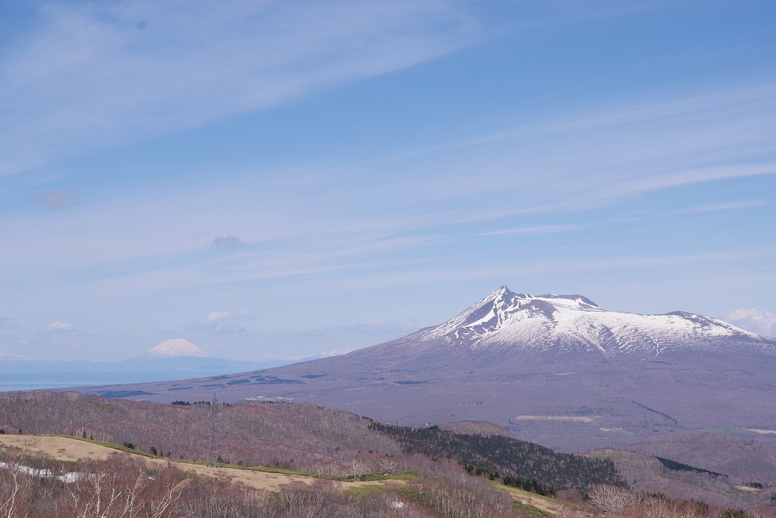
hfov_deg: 28.1
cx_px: 388
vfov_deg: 18.9
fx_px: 1552
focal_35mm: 72
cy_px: 259
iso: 200
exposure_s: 1/400
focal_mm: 48
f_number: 11
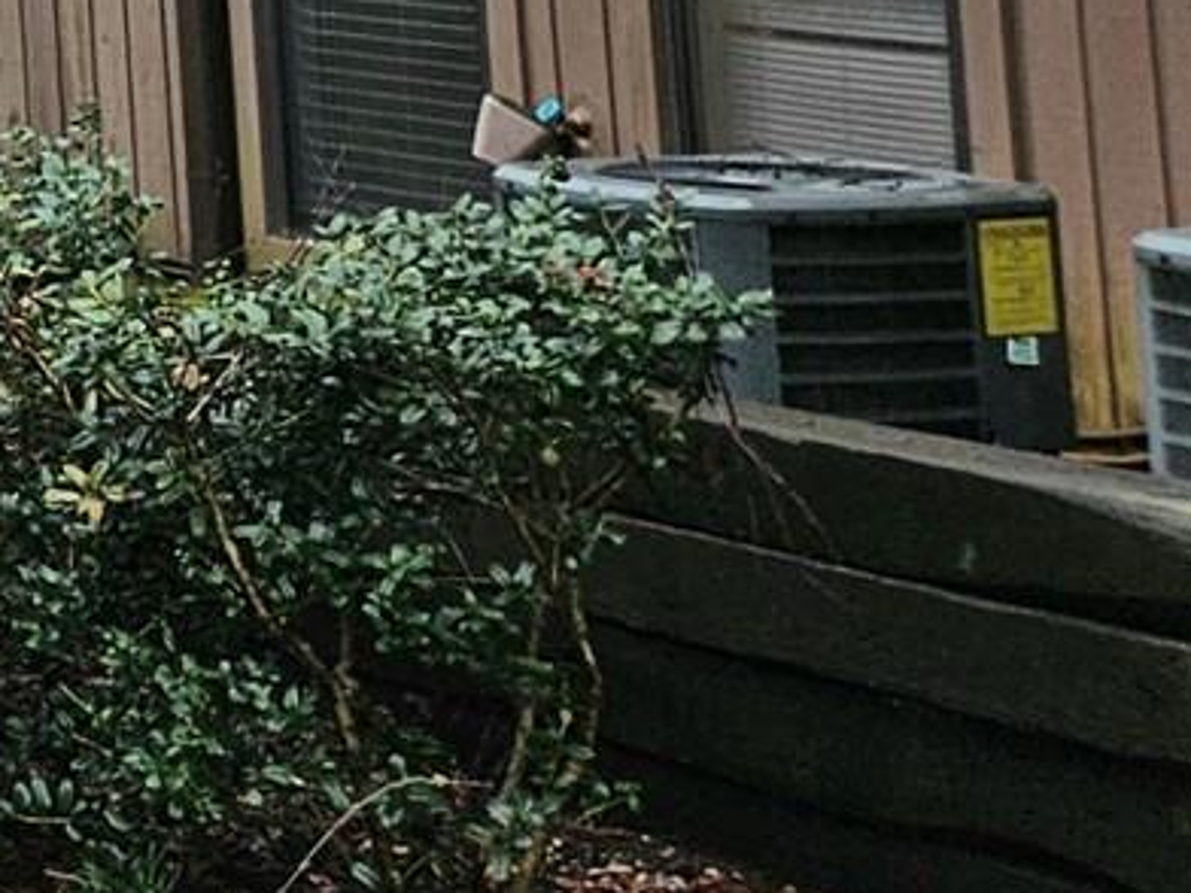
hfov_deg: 12.1
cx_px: -1903
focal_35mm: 120
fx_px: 4129
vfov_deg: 11.5
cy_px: -697
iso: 25
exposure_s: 1/256
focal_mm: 5.4
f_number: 1.8
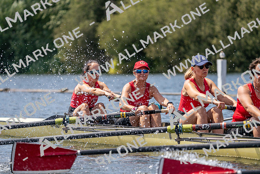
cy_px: 87
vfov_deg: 5.3
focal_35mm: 259
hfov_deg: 7.9
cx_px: 130
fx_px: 1871
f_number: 5.6
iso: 320
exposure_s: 1/2000
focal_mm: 259
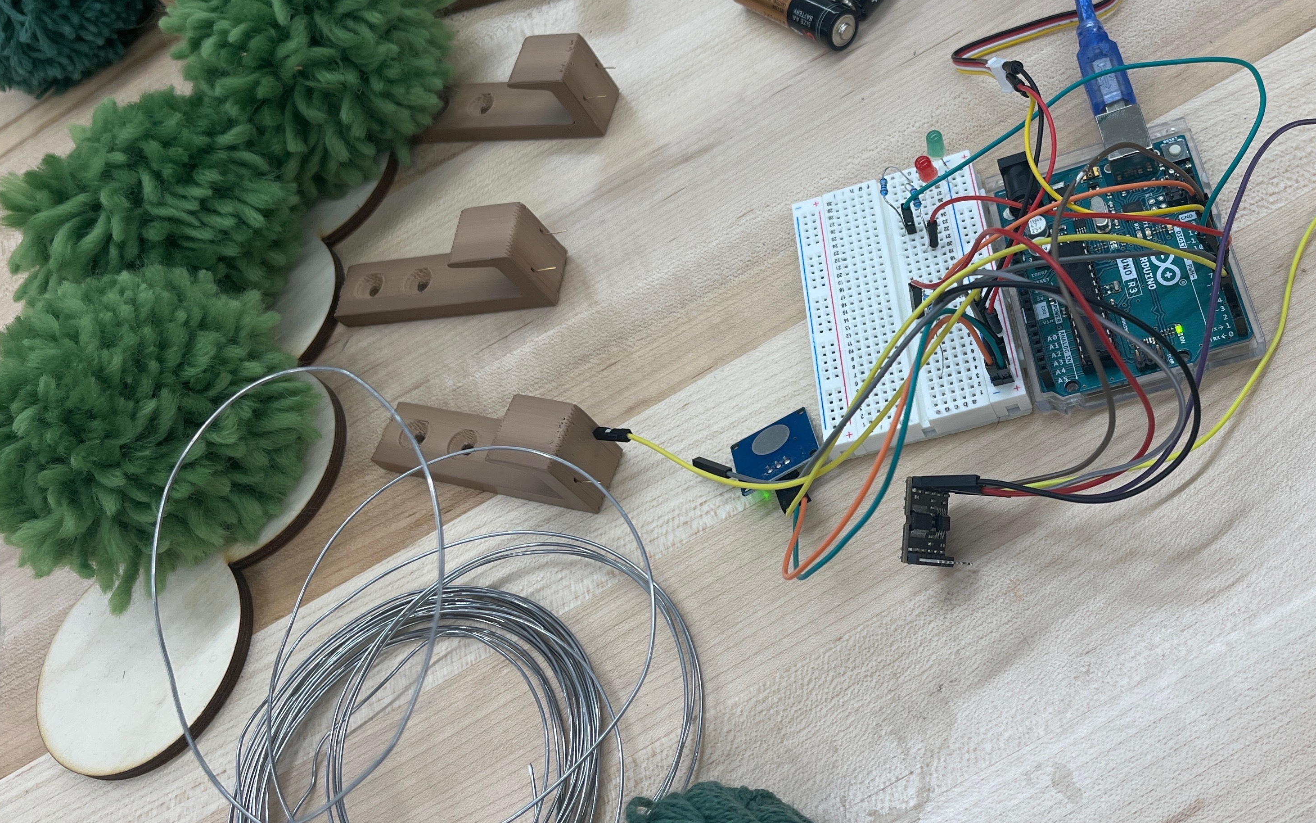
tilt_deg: -53.6
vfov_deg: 33.4
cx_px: 811
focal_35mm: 38
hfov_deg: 51.1
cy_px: 297
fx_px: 1363
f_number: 1.6
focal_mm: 5.1
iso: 64
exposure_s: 1/120
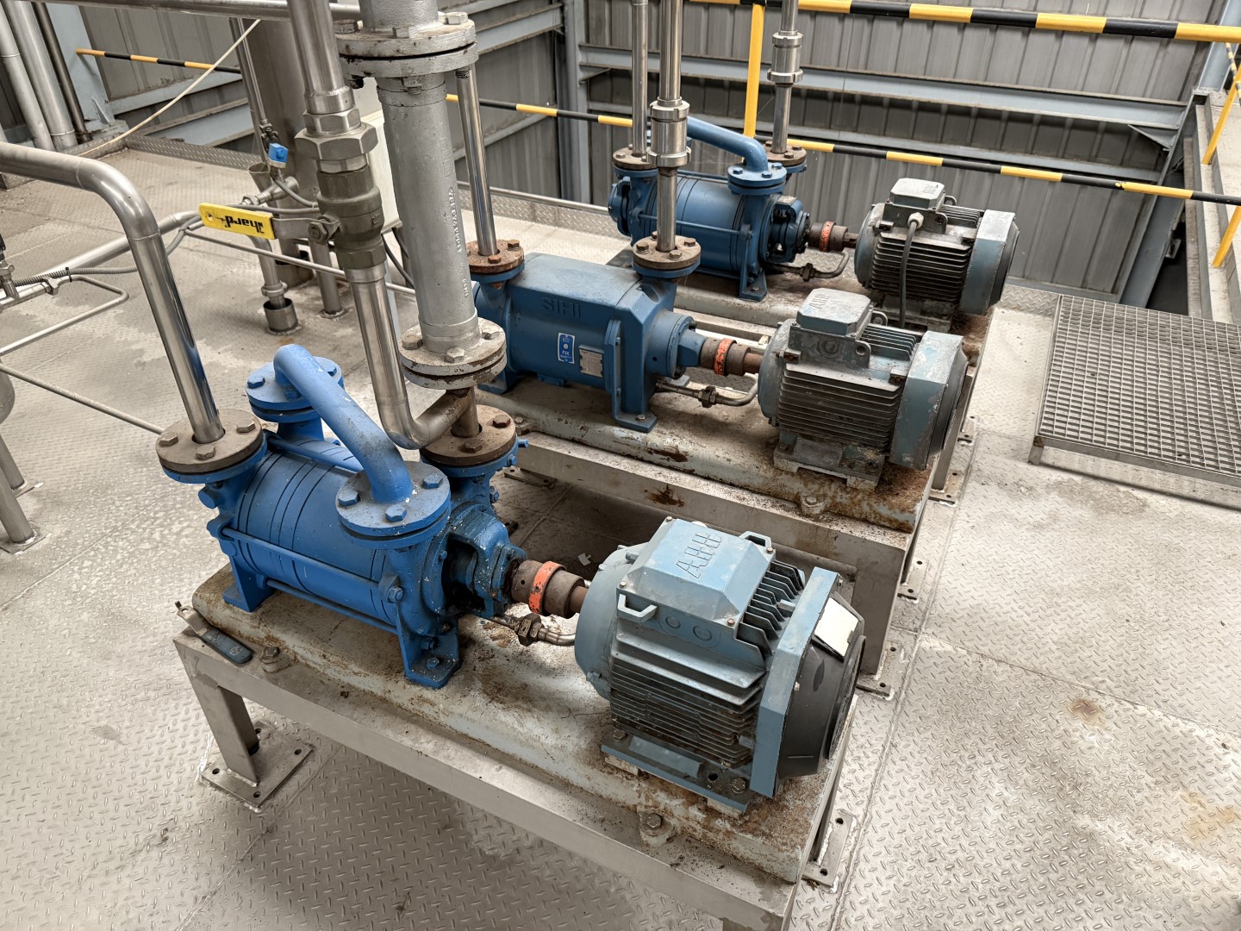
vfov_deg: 56.8
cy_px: 466
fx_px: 860
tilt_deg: -36.3
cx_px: 620
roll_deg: -0.3
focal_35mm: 24
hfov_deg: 71.6
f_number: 1.78
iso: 640
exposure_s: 1/60
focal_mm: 6.76
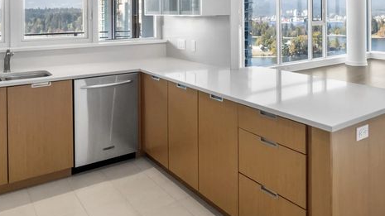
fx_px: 318
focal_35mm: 31
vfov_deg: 34.9
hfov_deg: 62.2
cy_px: 13
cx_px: 213
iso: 250
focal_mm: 9
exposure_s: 1/10
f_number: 9
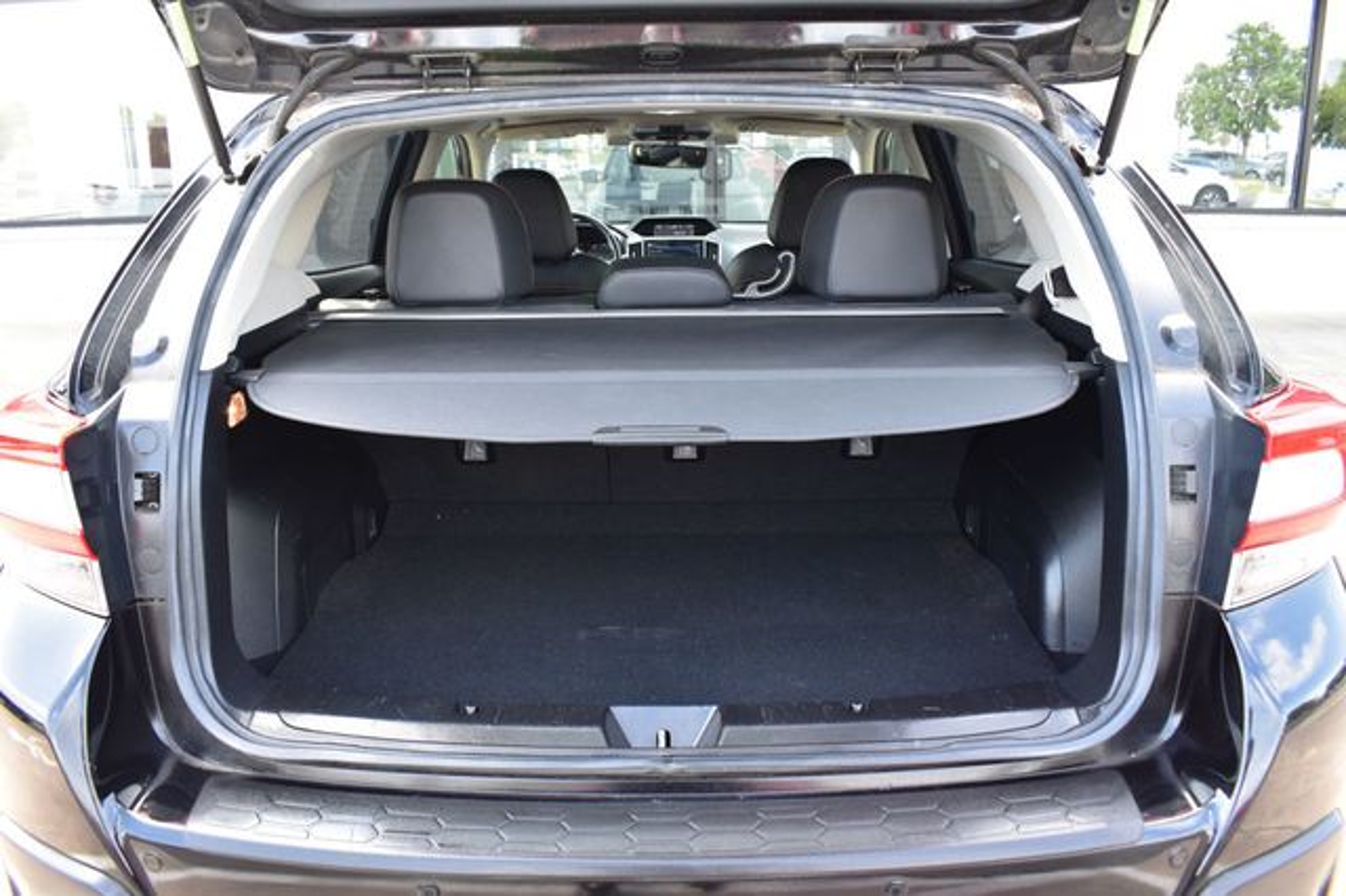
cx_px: 673
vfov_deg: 47.9
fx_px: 1009
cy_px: 448
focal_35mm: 27
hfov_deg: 67.4
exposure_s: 1/50
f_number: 8
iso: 400
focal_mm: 18
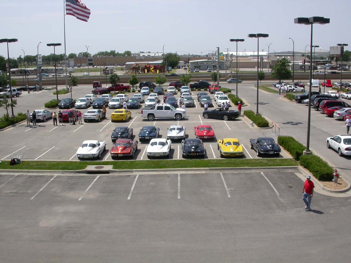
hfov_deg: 49.0
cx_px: 176
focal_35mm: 38
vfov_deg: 37.7
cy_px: 132
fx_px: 385
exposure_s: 1/418
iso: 100
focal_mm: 7.85
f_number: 7.5
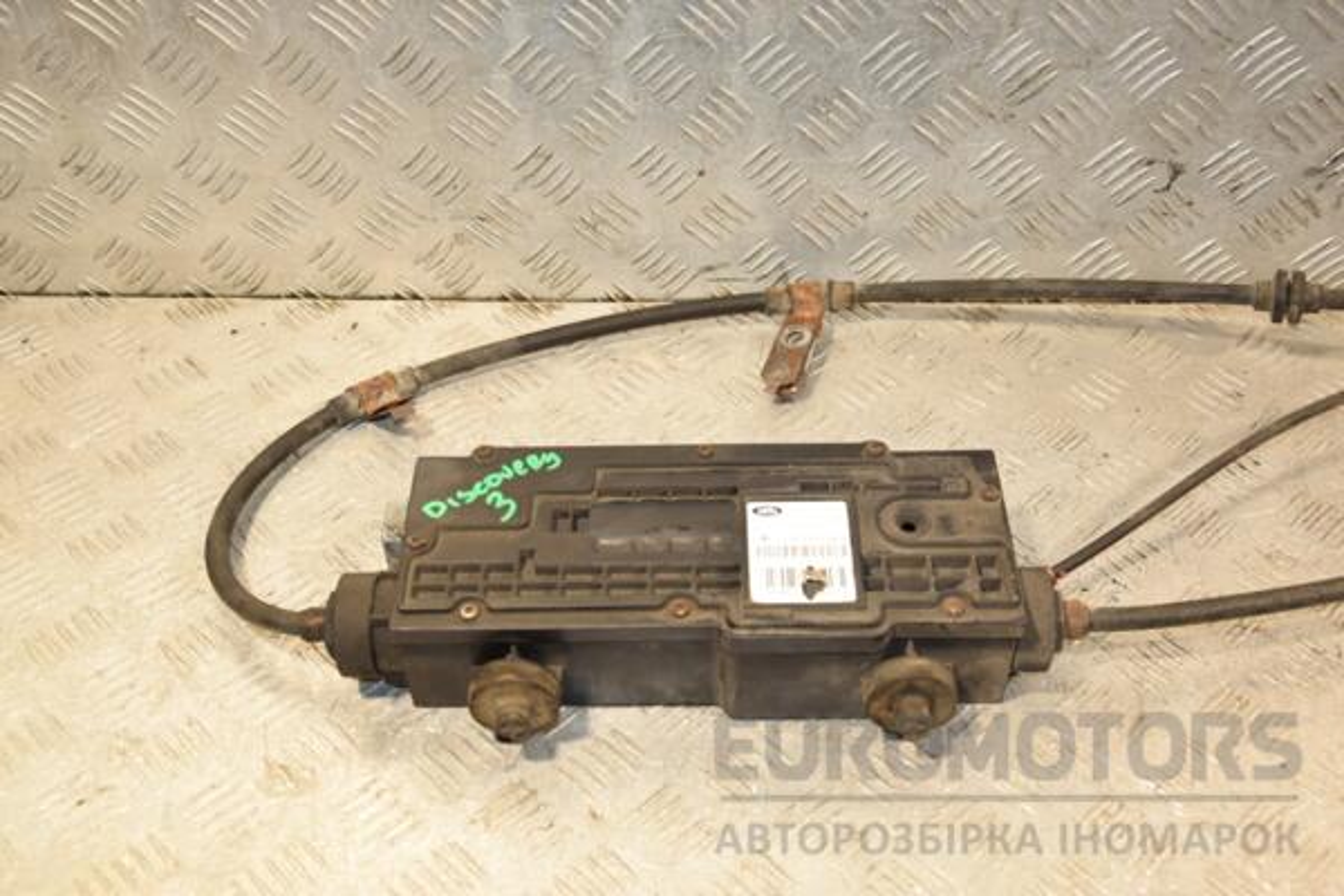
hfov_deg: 46.4
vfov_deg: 31.9
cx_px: 672
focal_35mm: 42
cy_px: 448
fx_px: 1568
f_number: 5.6
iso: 800
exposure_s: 1/200
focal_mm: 28
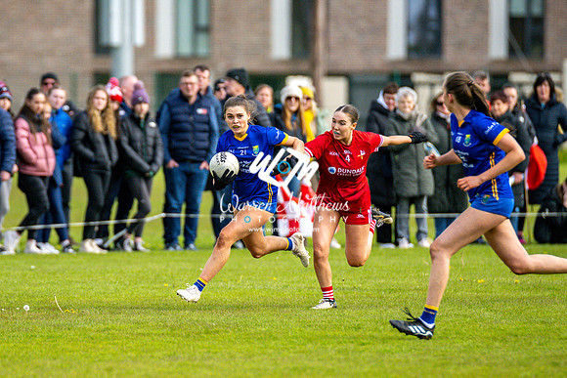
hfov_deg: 3.6
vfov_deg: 2.4
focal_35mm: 568
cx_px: 203
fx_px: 8952
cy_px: 252
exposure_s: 1/6400
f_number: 2.8
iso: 500
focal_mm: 300
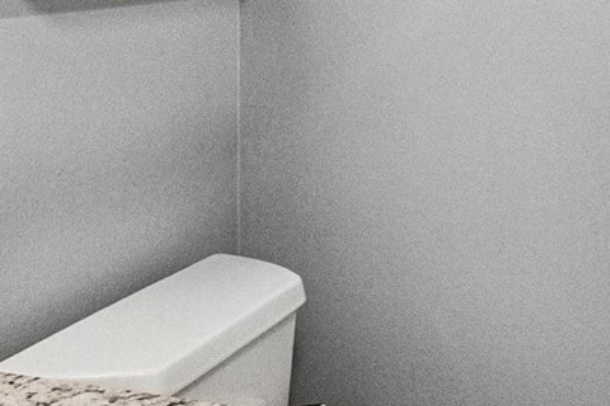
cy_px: -54
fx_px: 1067
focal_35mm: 63
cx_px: 498
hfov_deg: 31.0
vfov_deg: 20.4
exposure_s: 1/30
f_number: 9
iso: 4000
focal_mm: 10
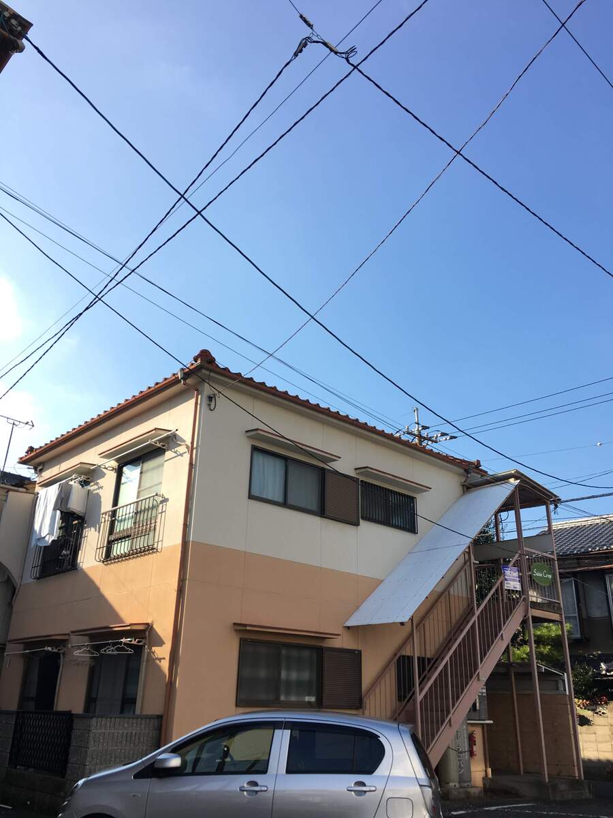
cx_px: 306
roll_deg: -2.0
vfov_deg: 61.7
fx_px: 685
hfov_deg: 48.2
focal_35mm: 29
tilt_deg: +24.2
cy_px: 409
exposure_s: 1/657
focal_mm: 4.15
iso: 25
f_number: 2.2
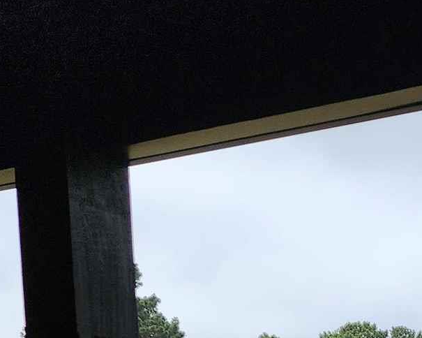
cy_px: 797
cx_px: 663
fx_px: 1424
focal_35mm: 114
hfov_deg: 15.4
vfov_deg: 11.4
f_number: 1.8
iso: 12
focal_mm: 6.4
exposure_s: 1/890
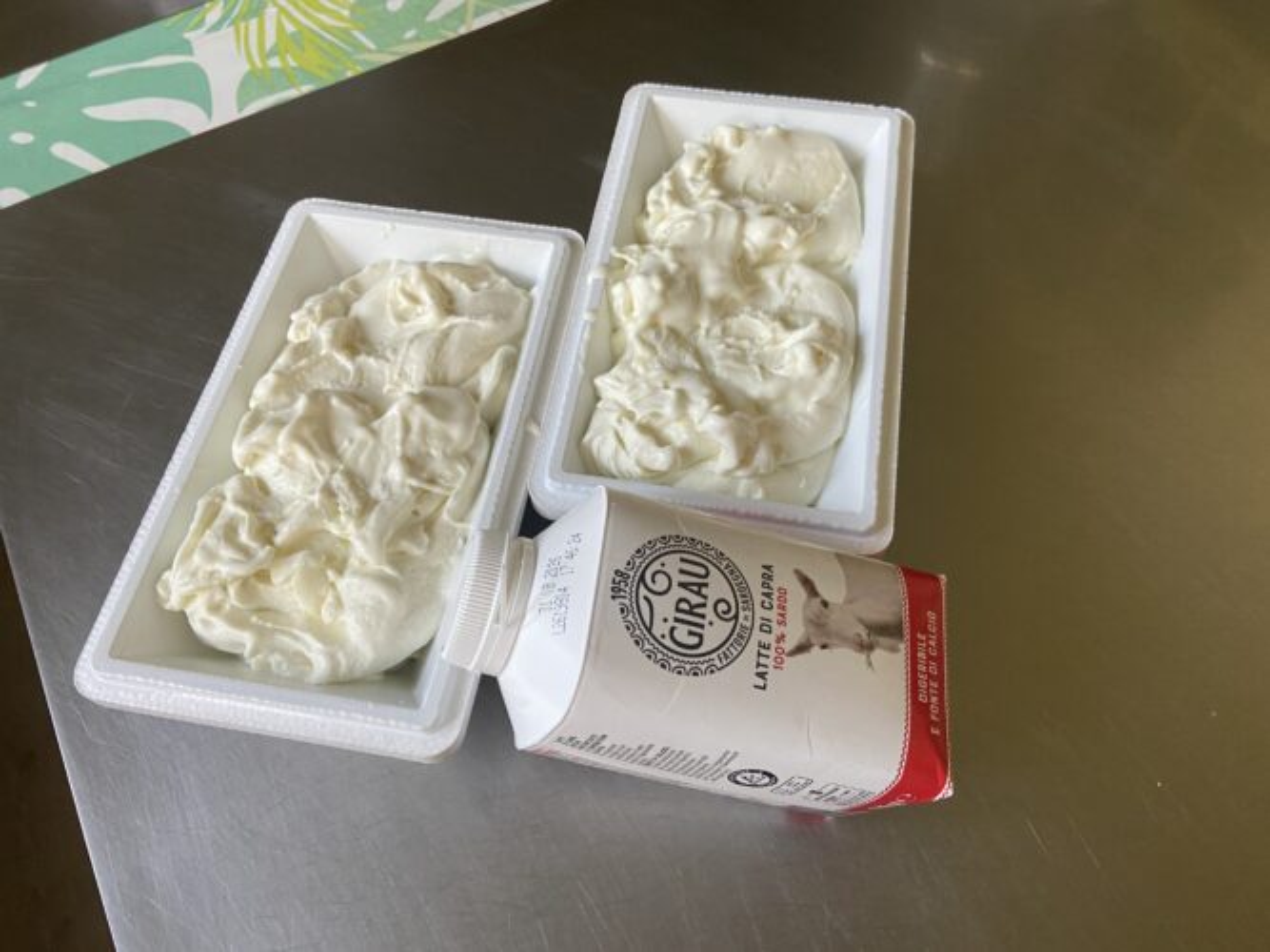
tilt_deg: -62.3
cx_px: 635
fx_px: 954
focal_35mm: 26
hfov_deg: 67.3
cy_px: 476
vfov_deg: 53.0
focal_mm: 4.25
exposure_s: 1/73
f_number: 1.8
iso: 125
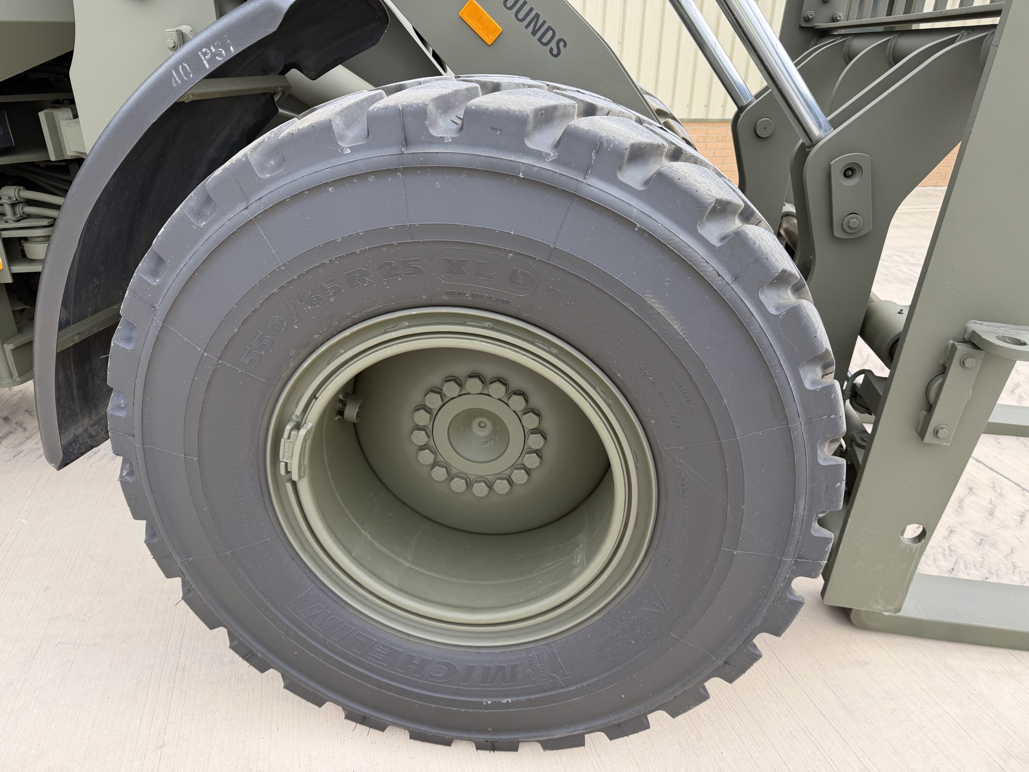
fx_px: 713
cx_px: 514
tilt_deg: -24.9
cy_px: 386
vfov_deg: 56.8
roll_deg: -0.2
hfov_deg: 71.6
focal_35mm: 24
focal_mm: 6.76
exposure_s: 1/649
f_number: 1.78
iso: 100
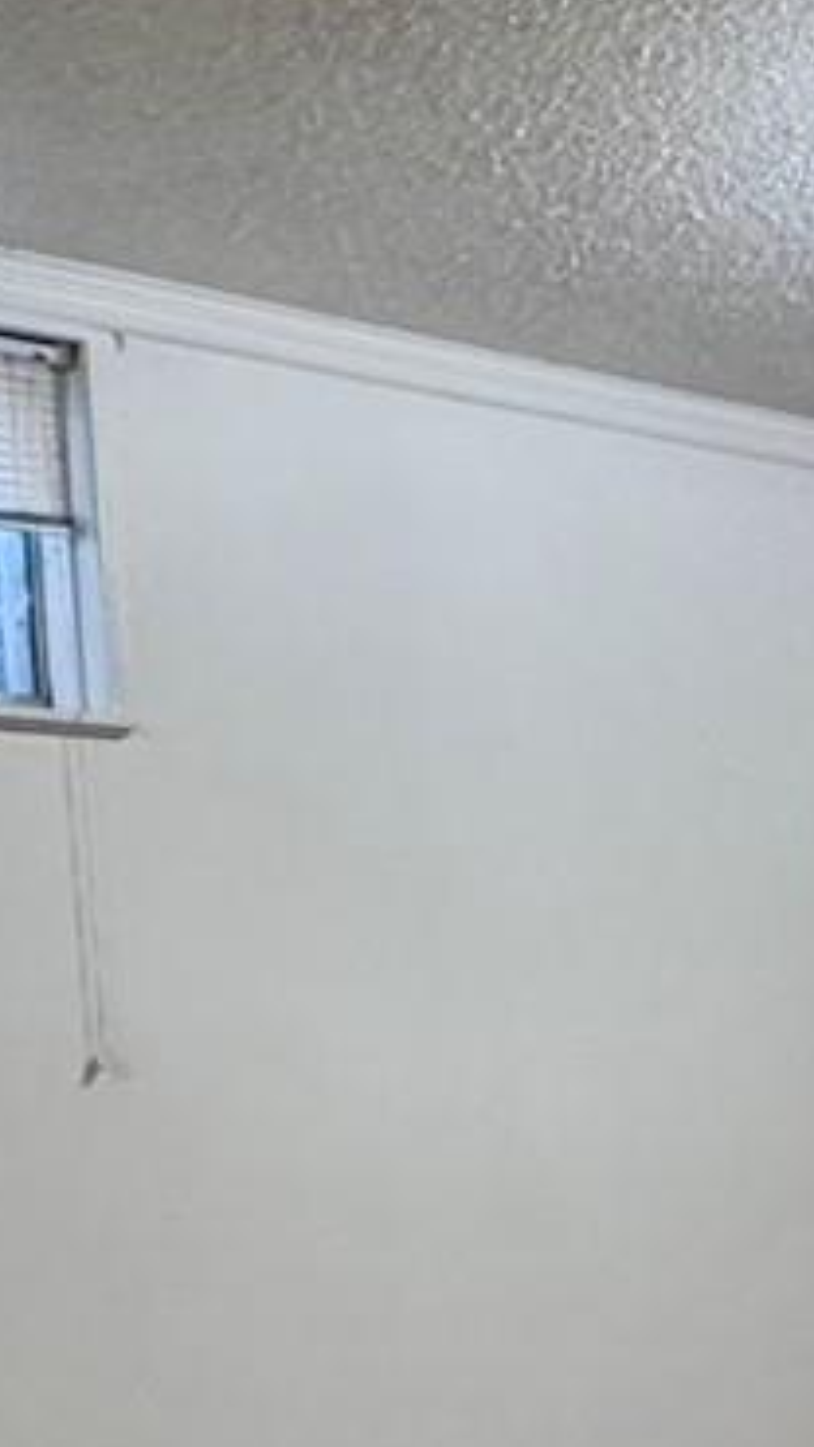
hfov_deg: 18.2
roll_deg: +3.0
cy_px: 1377
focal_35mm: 66
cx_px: 599
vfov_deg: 30.1
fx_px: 2534
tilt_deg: -6.3
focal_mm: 2.22
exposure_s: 1/60
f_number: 2.2
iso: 400
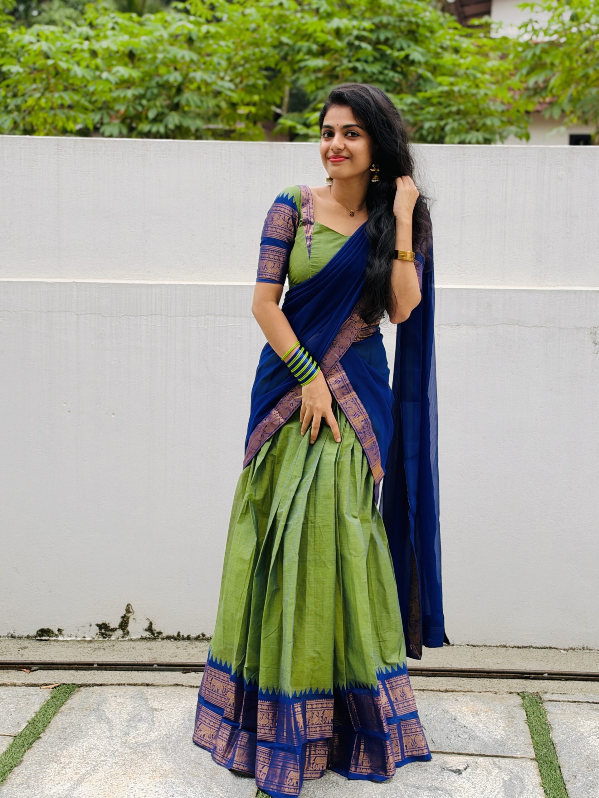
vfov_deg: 39.7
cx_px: 300
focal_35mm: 48
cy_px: 399
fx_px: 1107
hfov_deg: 30.3
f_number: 1.8
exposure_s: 1/121
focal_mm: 6.93
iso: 64
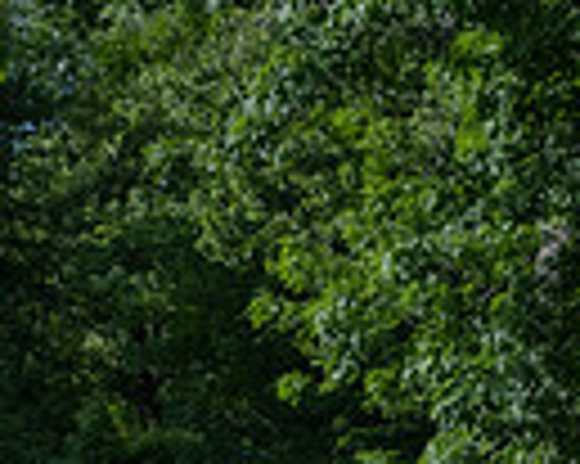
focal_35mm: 148
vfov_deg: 9.9
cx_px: 1131
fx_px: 2539
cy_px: 849
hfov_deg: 11.8
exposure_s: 1/5000
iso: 400
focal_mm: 28
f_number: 3.2
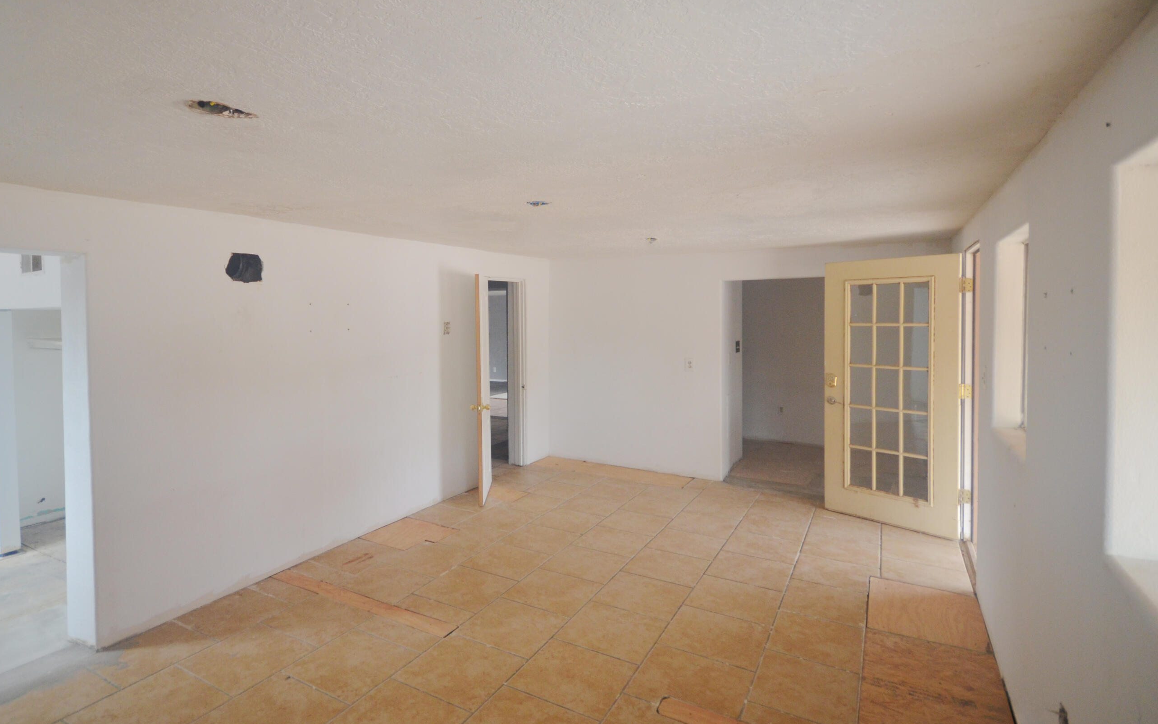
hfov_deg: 85.6
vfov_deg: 60.6
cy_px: 333
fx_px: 618
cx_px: 492
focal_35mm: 20
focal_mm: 11
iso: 560
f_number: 4.2
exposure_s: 1/60
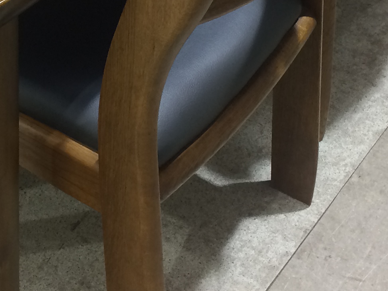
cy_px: -83
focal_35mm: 97
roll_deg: -1.0
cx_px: 26
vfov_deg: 14.6
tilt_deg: -32.9
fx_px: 1087
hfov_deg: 19.8
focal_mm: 4.15
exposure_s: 1/33
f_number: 2.2
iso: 100
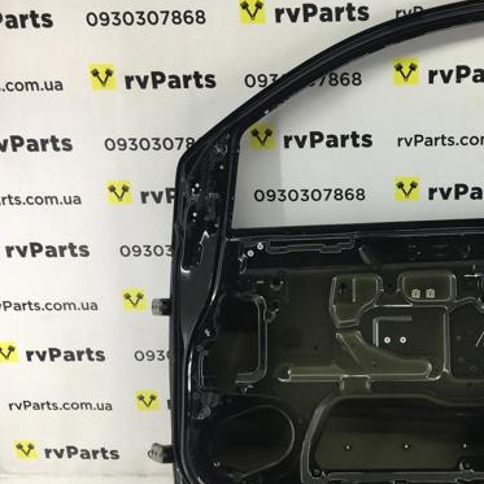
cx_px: 383
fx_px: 696
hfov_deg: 37.1
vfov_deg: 38.2
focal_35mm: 44
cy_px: 284
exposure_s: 1/50
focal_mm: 4.15
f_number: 2.2
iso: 25
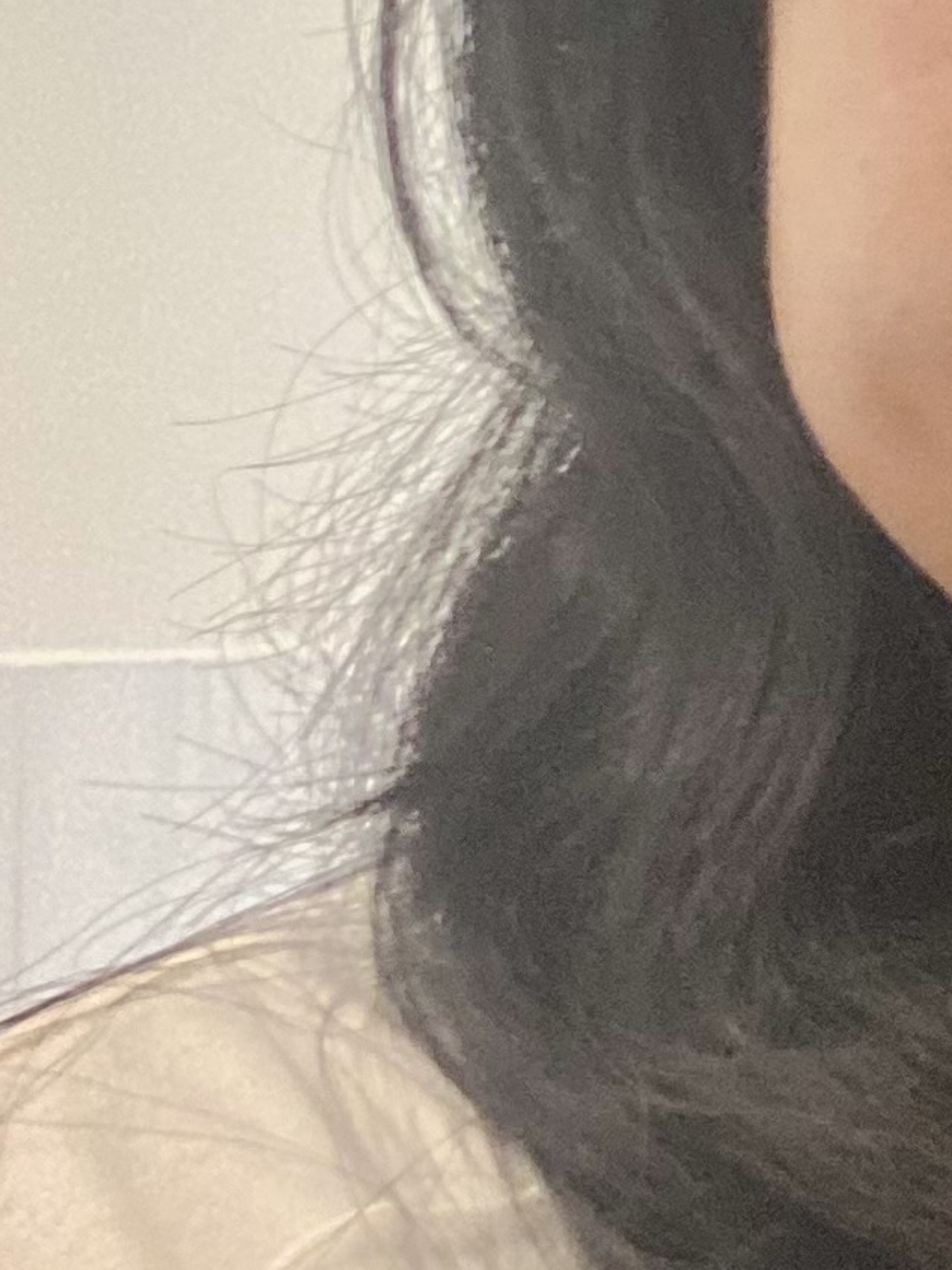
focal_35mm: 110
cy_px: -104
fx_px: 4035
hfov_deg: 11.9
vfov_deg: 17.3
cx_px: 1933
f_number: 2.2
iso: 250
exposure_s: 1/50
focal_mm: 2.71
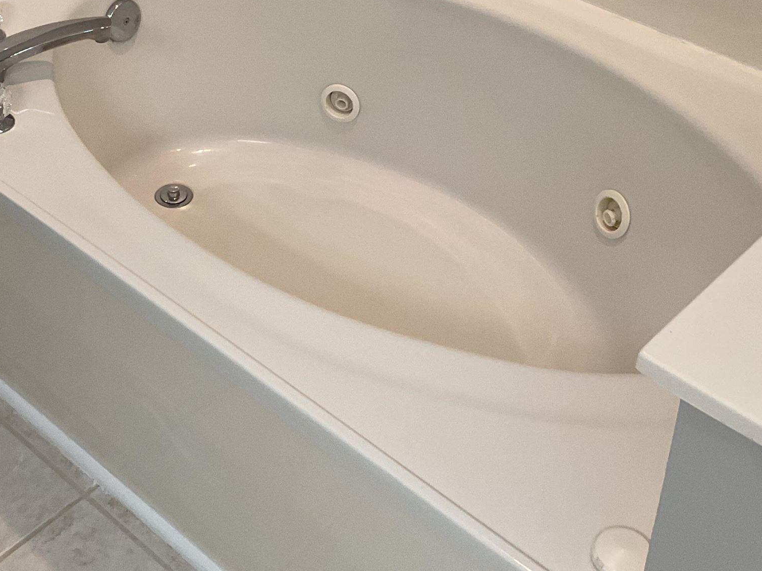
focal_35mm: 59
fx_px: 1299
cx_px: 301
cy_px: 147
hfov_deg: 32.6
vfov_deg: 24.6
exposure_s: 1/60
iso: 64
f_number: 1.8
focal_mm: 3
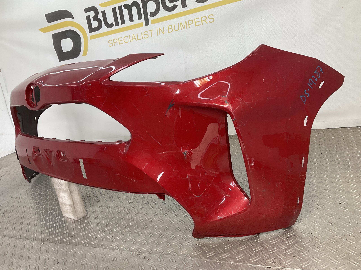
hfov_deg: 61.7
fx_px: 302
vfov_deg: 48.2
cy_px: 135
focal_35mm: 29
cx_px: 180
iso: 16
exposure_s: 1/129
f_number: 1.8
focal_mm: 3
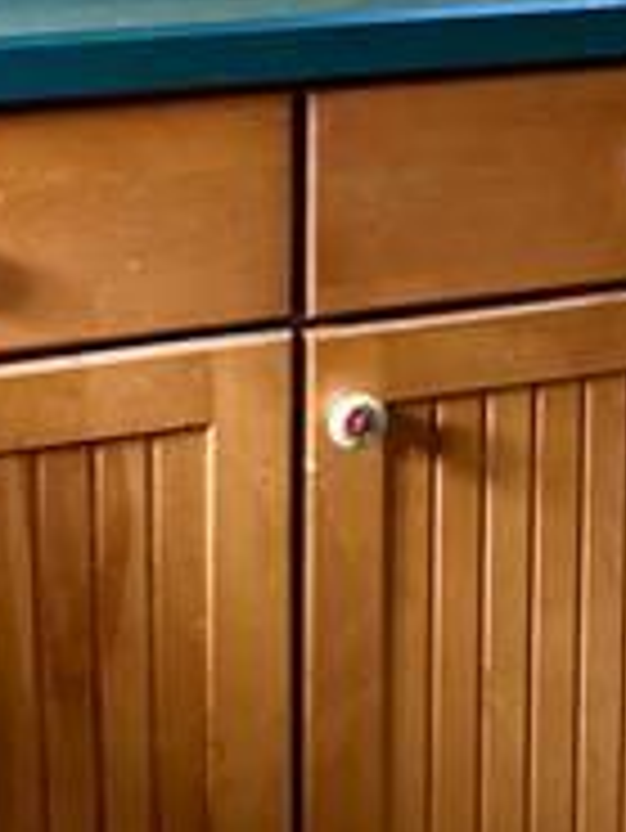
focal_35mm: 108
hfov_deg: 13.5
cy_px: -121
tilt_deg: -8.2
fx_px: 2601
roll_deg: -1.3
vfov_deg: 17.5
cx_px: 658
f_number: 1.6
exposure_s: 1/60
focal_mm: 5.96
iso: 160
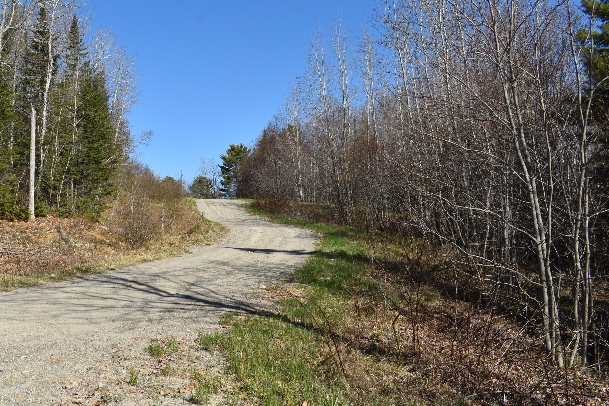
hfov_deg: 55.1
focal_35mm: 34
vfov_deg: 38.9
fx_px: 575
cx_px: 226
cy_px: 202
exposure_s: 1/200
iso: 100
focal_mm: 18
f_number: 11
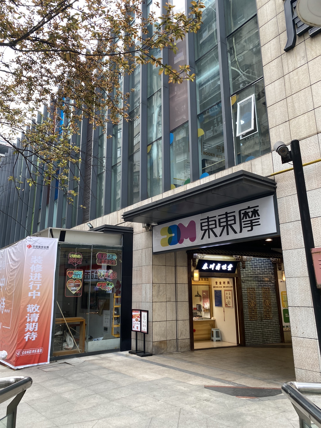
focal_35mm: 26
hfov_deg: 53.1
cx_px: 160
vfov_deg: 67.3
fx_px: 321
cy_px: 214
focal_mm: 4.25
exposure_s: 1/100
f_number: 1.8
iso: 64
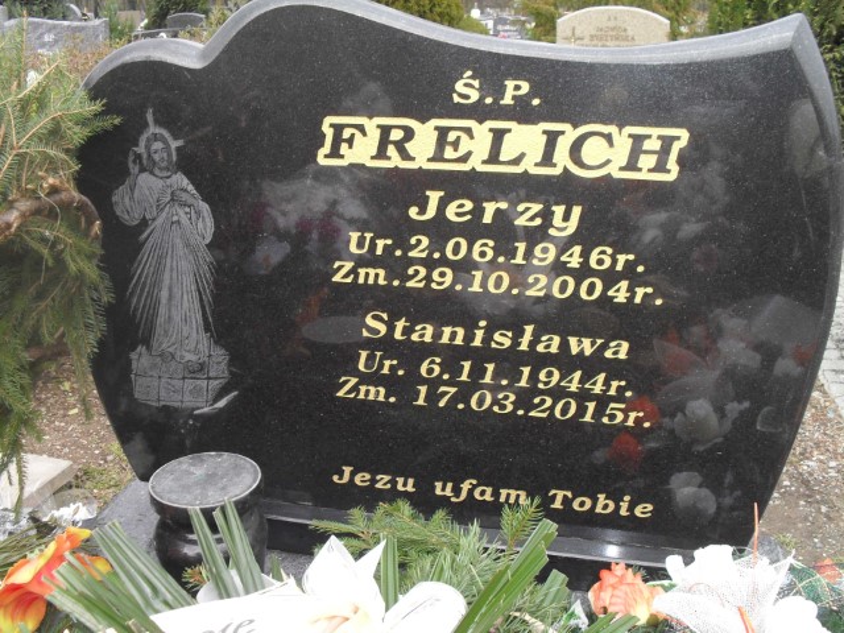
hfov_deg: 52.6
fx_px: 853
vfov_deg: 40.7
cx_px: 422
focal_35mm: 35
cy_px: 316
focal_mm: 6.3
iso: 100
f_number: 3.2
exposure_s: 1/250
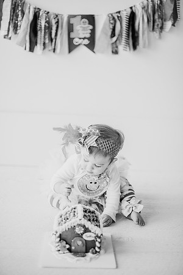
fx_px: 381
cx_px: 92
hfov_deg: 27.0
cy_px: 138
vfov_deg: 39.6
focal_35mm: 50
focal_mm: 50
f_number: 1.8
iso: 640
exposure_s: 1/640
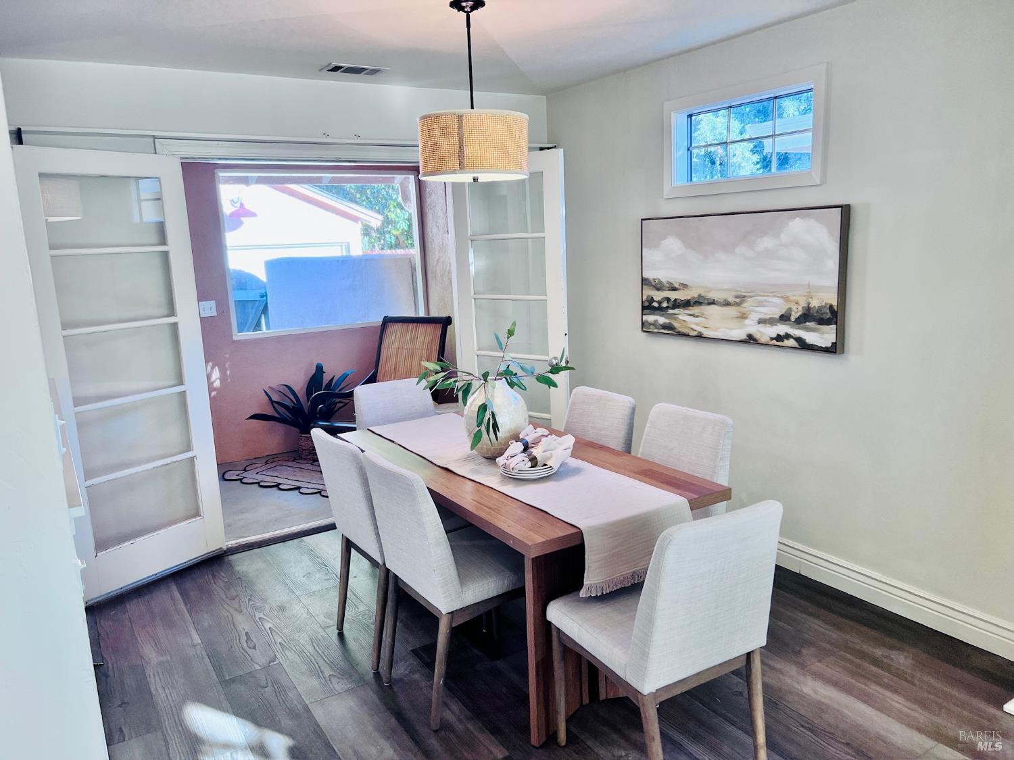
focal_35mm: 26
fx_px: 762
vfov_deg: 53.1
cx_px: 507
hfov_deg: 67.3
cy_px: 380
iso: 50
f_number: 1.5
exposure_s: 1/120
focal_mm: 5.7
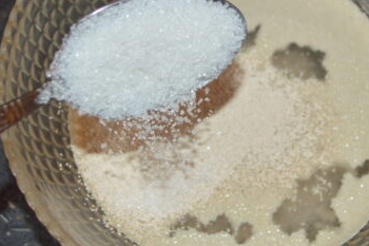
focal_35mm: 90
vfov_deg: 15.2
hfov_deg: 22.6
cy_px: 95
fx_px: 922
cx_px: 221
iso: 800
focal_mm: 30
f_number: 4.5
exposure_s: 1/30
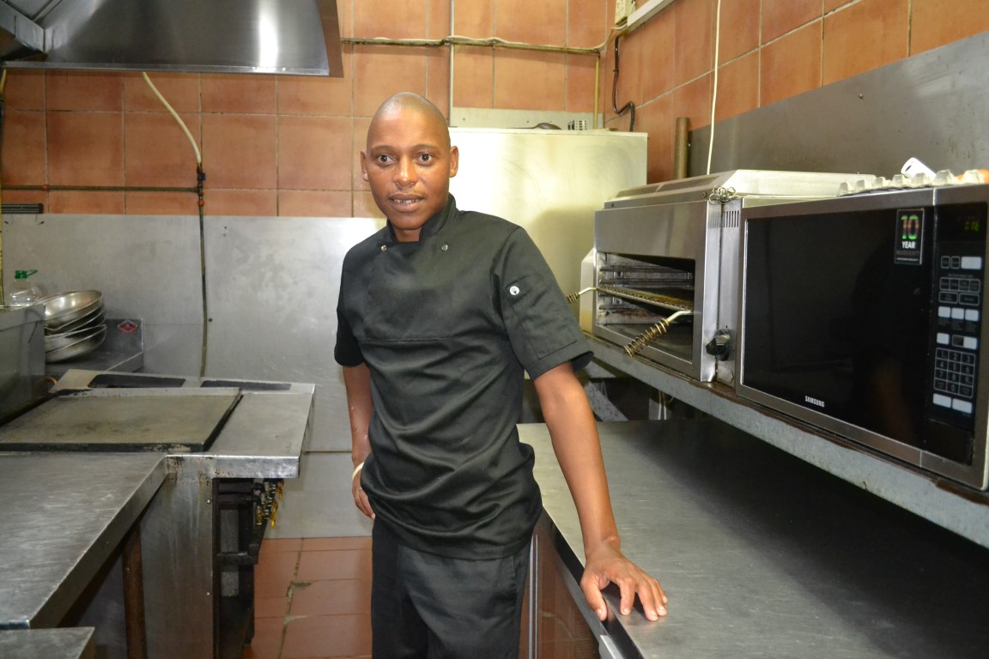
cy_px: 330
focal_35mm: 30
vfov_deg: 43.6
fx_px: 824
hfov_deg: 61.9
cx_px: 494
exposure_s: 1/60
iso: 3200
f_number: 3.8
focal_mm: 20
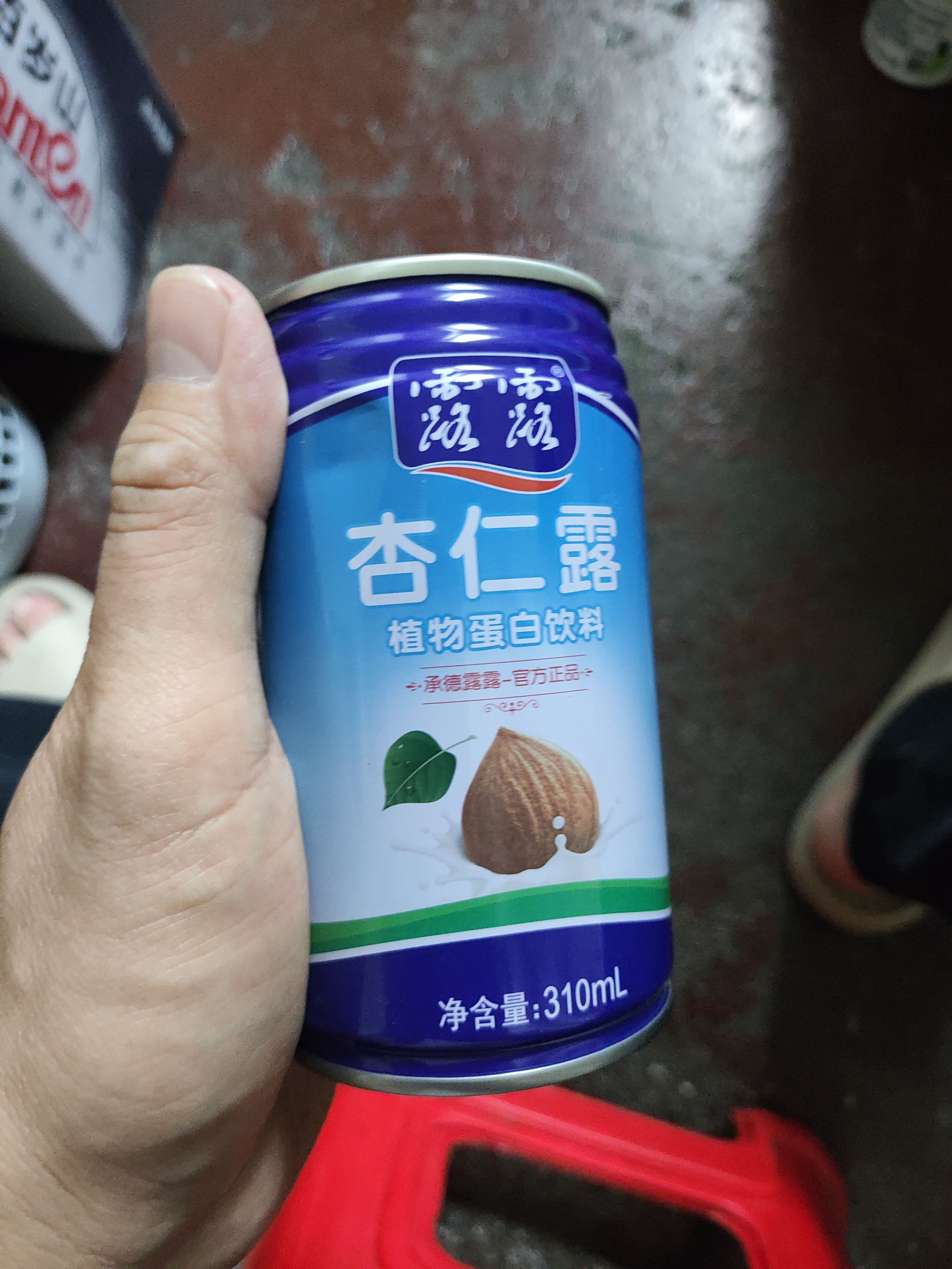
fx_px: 879
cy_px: 634
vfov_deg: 71.6
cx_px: 476
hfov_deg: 56.9
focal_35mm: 24
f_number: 1.8
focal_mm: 4.68
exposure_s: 1/25
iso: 1831
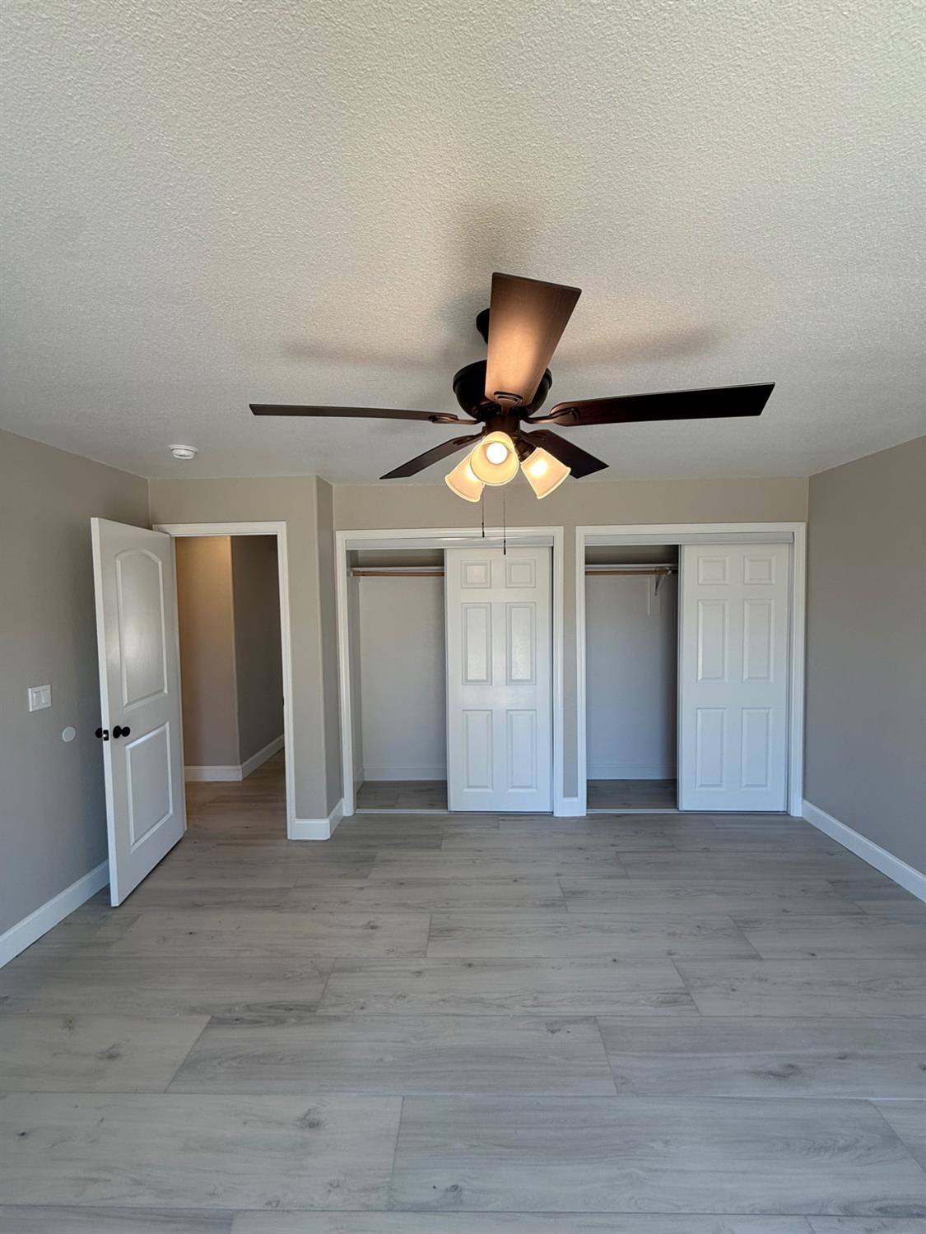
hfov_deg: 85.7
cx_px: 463
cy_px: 617
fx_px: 499
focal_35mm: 14
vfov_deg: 102.1
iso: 64
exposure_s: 1/120
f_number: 2.2
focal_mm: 2.22
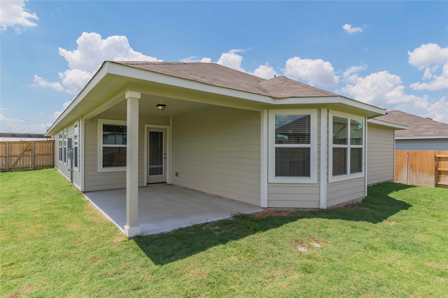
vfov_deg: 67.4
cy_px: 149
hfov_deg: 90.0
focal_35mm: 18
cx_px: 224
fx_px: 224
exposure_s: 1/320
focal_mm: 12
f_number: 9
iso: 100
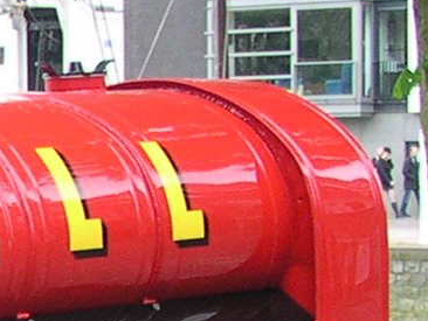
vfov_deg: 7.0
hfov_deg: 8.7
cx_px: -581
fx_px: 2561
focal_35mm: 207
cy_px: 524
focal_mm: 5.6
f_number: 2.7
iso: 100
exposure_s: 1/90.1
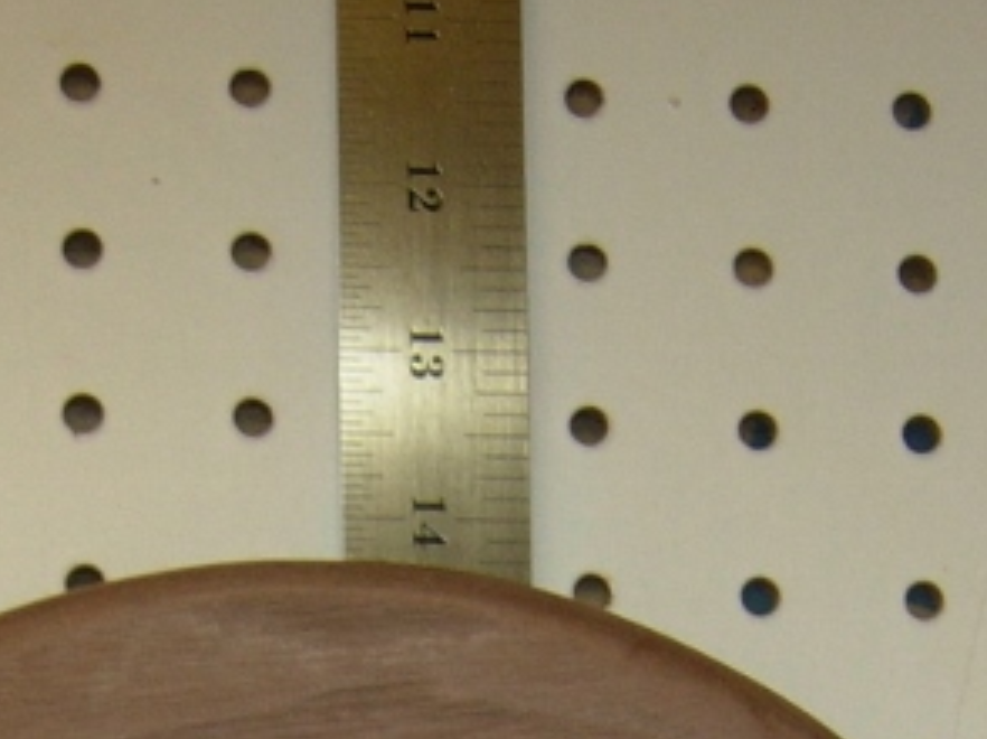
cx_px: 195
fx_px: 4473
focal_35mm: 157
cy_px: 1471
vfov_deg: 8.9
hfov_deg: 12.5
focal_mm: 7.5
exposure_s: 1/45.2
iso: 50
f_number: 2.7
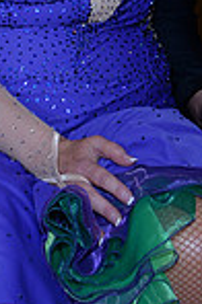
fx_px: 1657
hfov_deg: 6.9
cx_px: 222
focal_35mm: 196
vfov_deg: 10.2
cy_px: -125
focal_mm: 50
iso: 1250
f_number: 4.5
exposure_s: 1/250
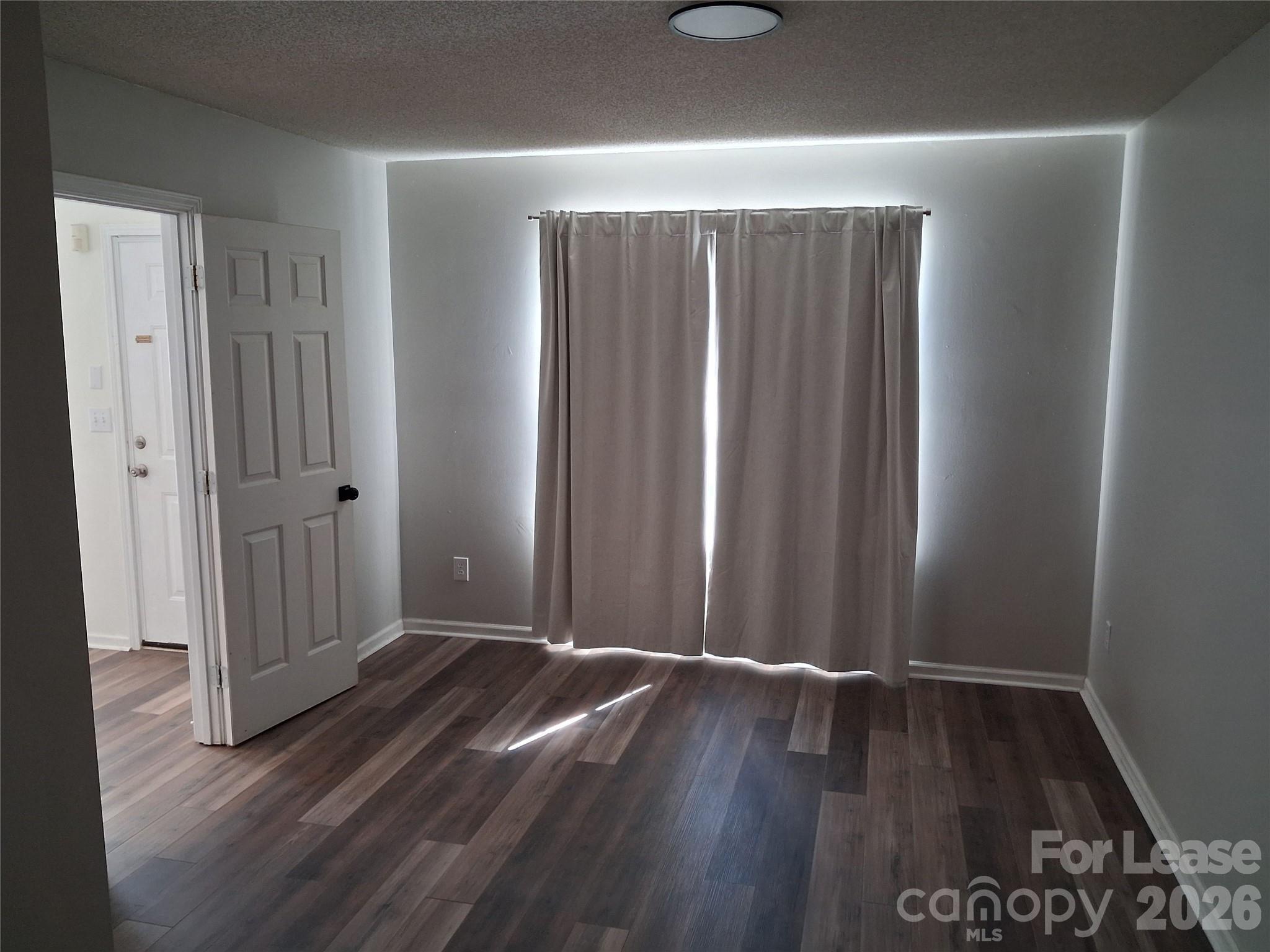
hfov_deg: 65.3
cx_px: 635
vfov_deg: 51.4
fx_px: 991
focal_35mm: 27
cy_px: 476
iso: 250
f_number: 1.8
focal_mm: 4
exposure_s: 1/60
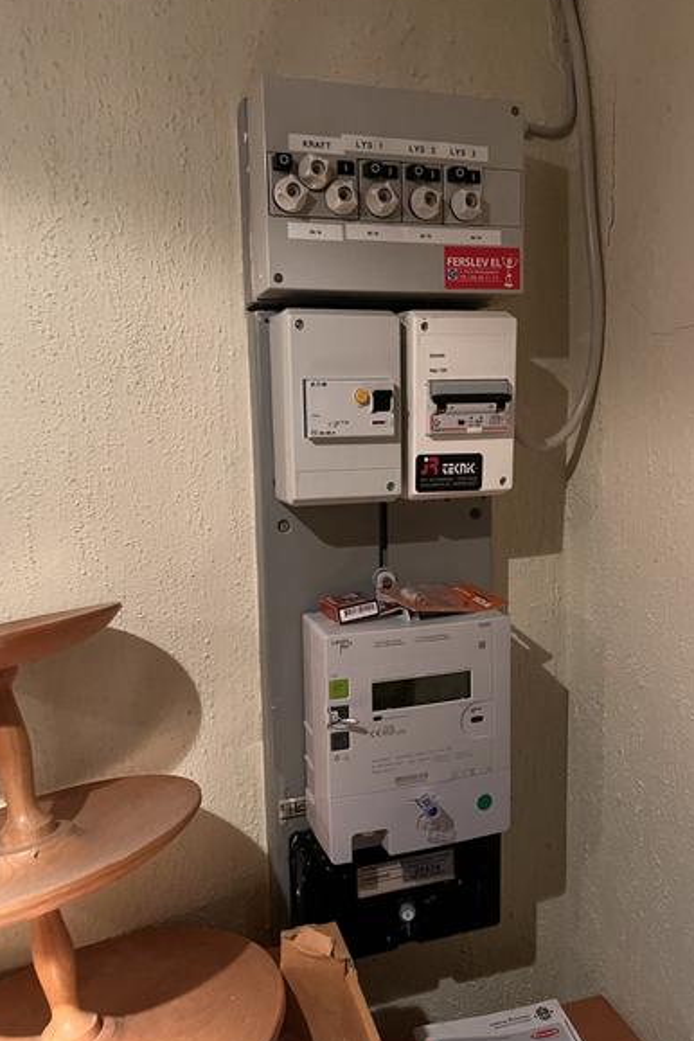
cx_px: 360
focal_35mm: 28
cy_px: 512
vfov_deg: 65.5
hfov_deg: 46.4
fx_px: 810
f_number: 1.6
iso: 500
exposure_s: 1/25
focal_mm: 5.1
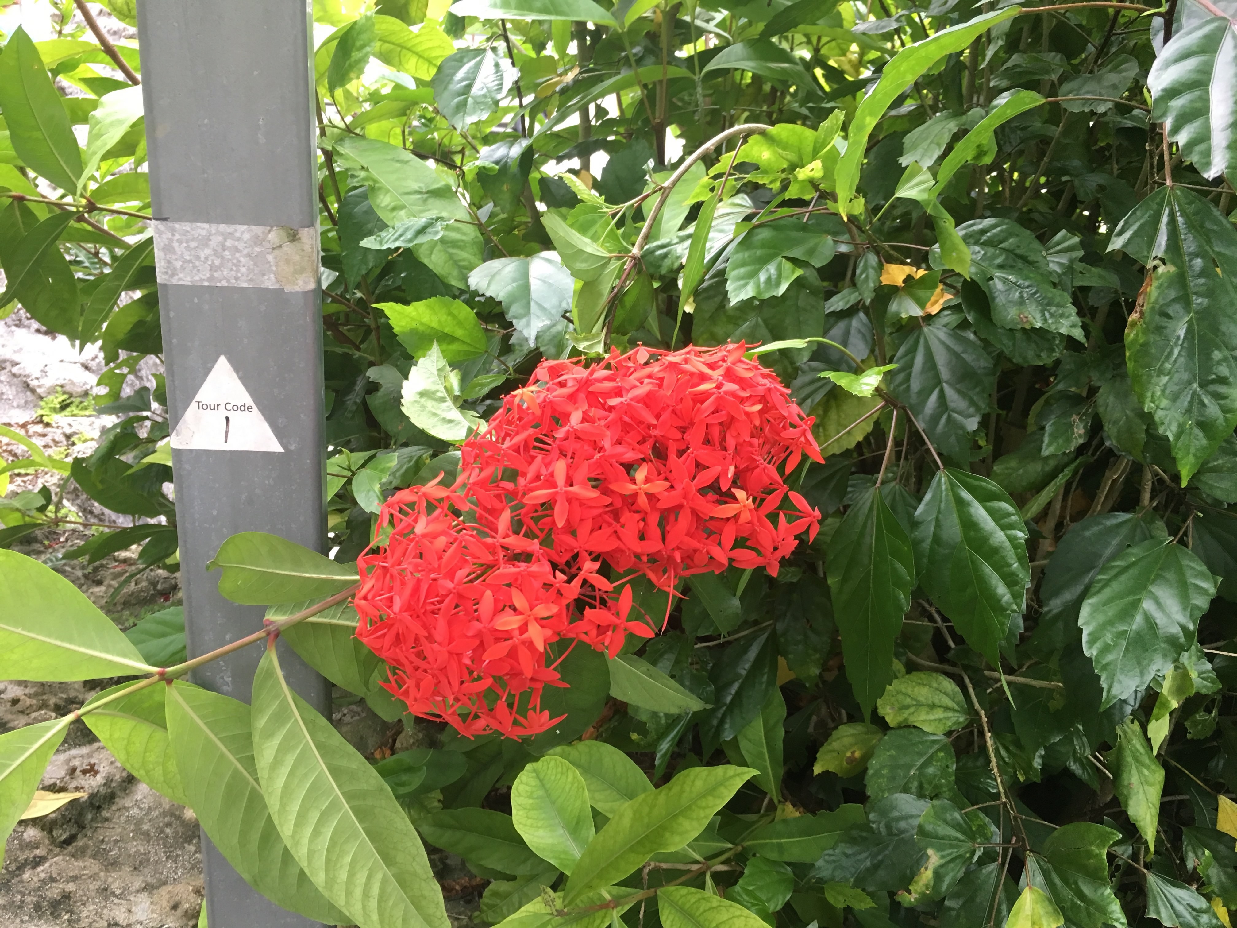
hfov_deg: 61.7
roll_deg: -5.2
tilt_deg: -21.1
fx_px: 1036
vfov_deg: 48.2
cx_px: 618
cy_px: 464
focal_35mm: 29
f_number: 2.2
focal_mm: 4.15
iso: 40
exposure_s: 1/30
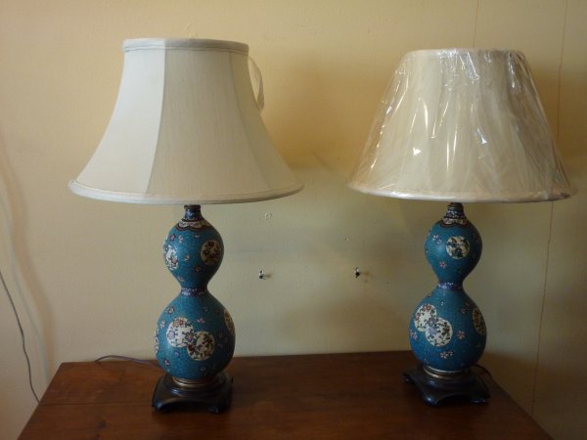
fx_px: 594
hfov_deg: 52.6
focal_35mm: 35
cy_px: 220
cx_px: 294
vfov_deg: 40.7
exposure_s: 1/30
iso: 250
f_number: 3.5
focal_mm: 5.7
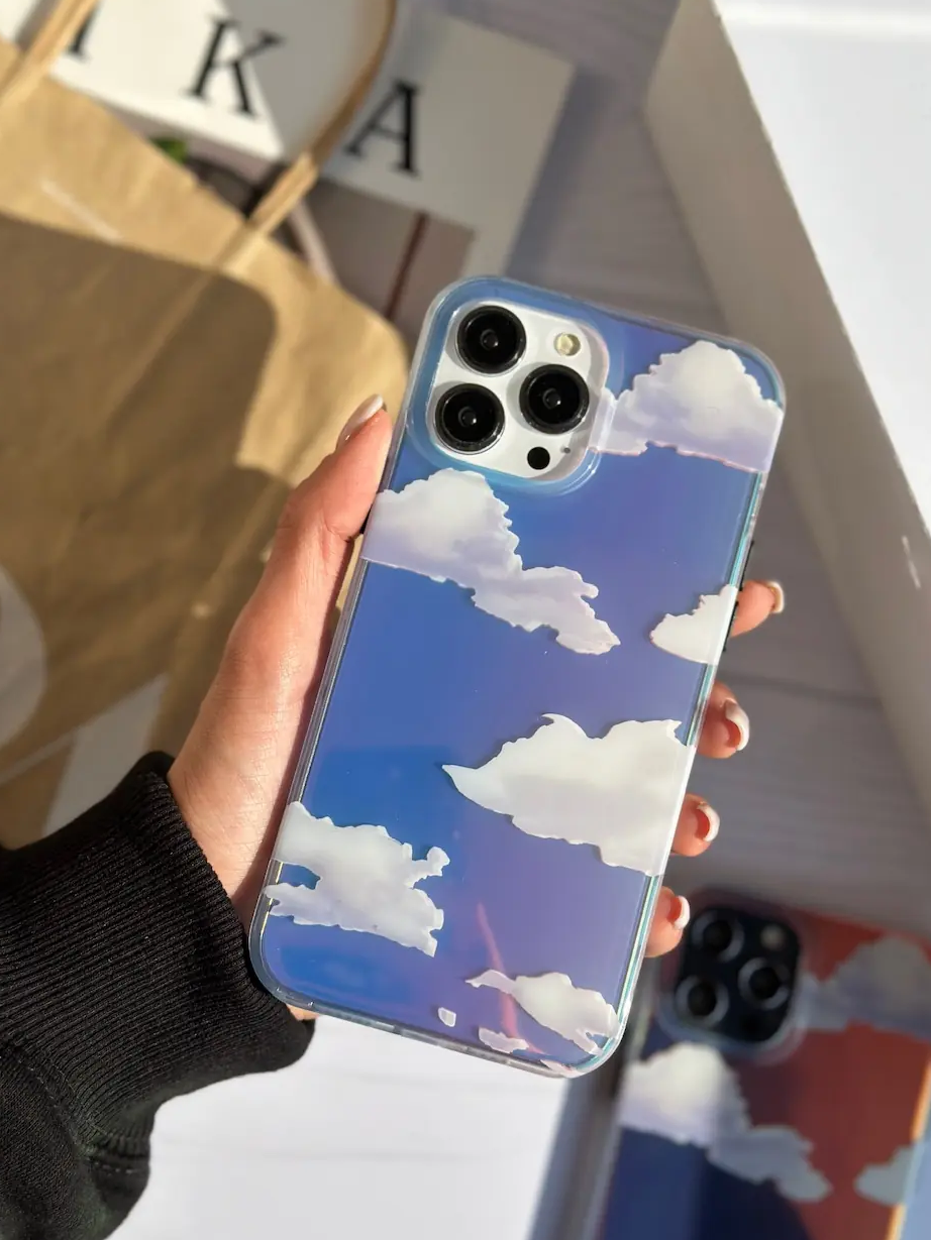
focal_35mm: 50
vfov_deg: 38.2
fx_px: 1793
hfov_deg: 29.1
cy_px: 619
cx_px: 473
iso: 80
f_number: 1.78
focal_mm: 6.86
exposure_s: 1/5882
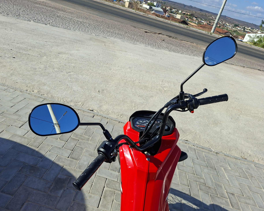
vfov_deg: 58.8
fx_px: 188
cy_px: 105
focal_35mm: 24
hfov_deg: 70.2
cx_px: 125
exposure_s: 1/2101
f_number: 1.8
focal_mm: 5.54
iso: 50
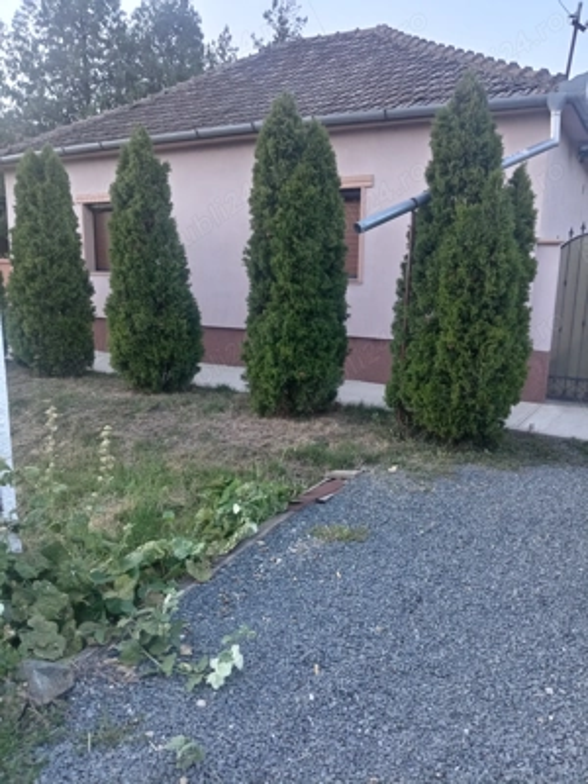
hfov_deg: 53.1
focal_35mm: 26
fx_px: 589
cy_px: 392
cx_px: 294
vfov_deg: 67.3
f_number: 1.8
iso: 210
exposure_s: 1/25
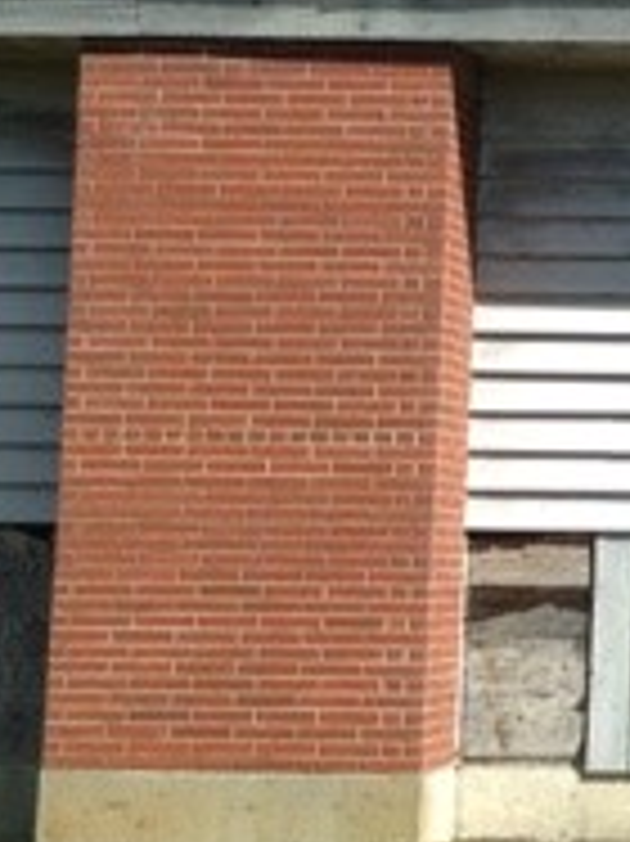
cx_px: 1152
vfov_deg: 17.4
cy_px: 356
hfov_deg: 12.0
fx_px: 2745
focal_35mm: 113
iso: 50
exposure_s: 1/1130
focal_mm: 4.13
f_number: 2.4
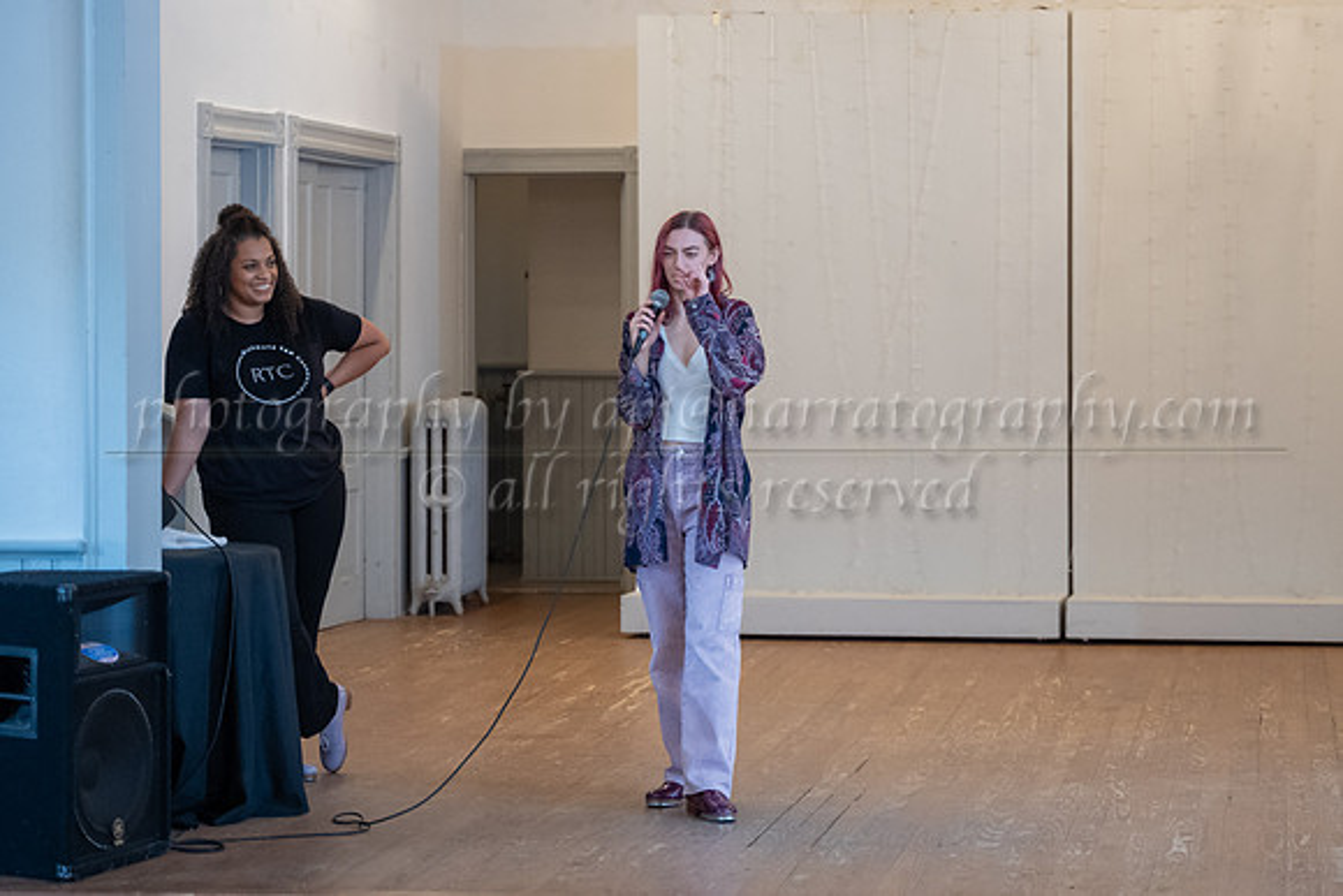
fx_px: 3613
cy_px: 330
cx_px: 853
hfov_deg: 21.0
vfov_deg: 14.1
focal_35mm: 97
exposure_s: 1/200
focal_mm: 75
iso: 1600
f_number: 2.8
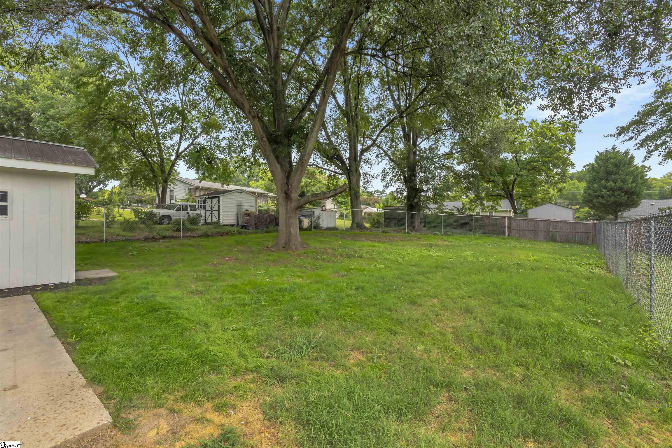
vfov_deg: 73.7
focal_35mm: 16
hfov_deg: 96.7
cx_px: 336
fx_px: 299
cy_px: 224
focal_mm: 16
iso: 640
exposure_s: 1/200
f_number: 9
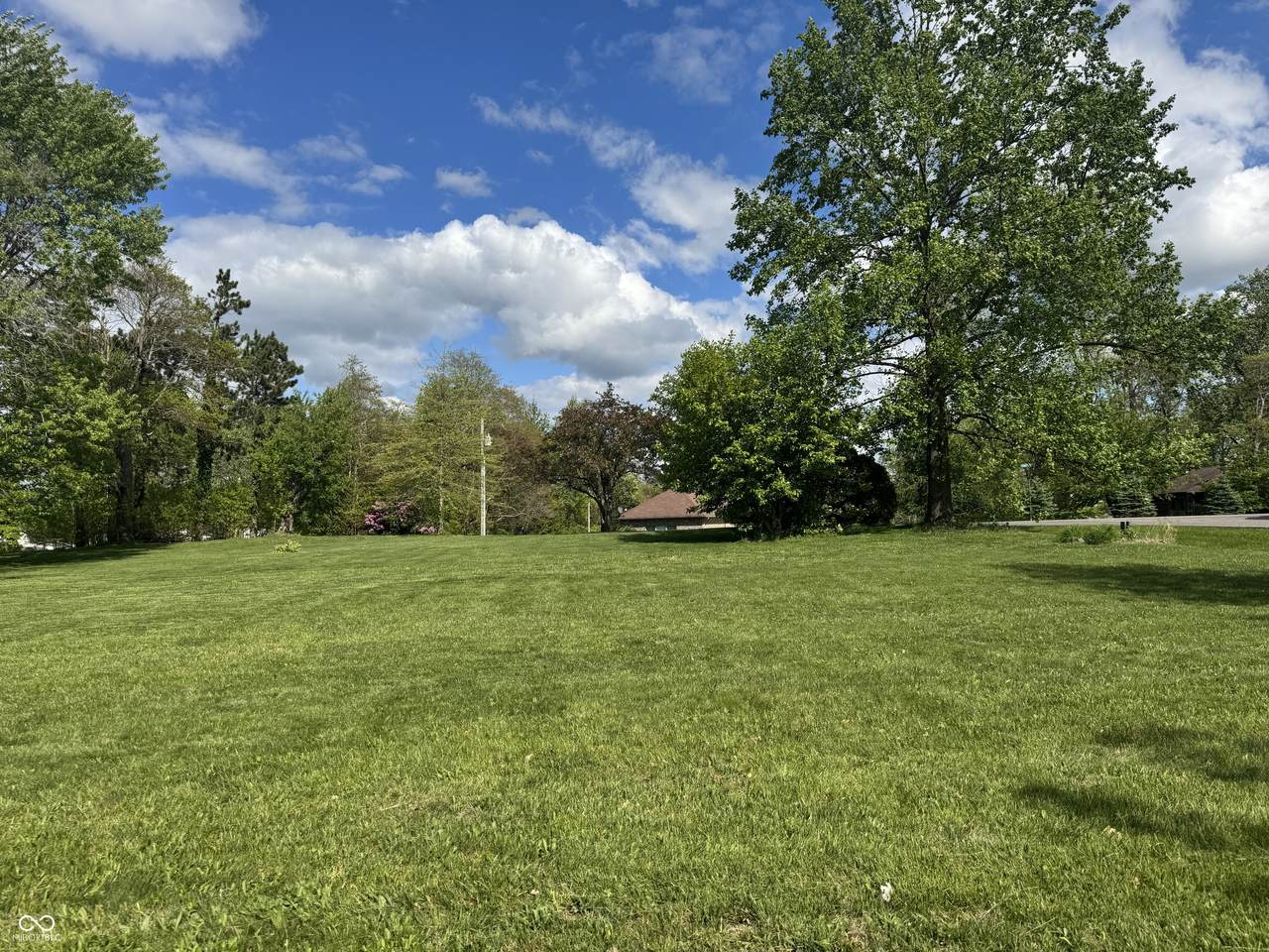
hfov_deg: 71.6
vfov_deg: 56.8
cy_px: 476
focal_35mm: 24
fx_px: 880
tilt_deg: +1.8
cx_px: 634
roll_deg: +1.5
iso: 80
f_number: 1.78
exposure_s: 1/5814
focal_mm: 6.76
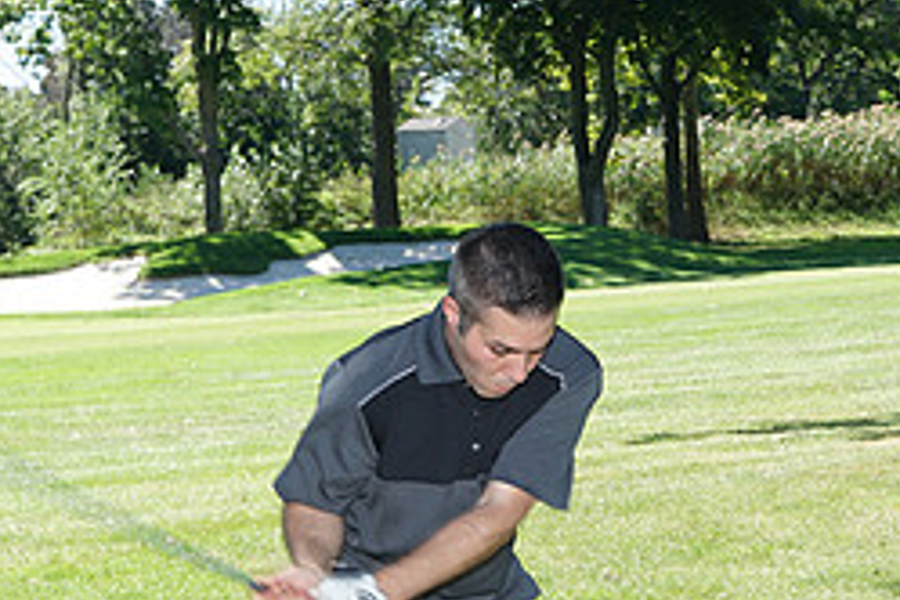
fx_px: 2675
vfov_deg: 12.7
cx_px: 466
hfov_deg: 19.1
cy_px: 475
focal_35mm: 107
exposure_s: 1/200
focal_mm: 46
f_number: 7.1
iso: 200
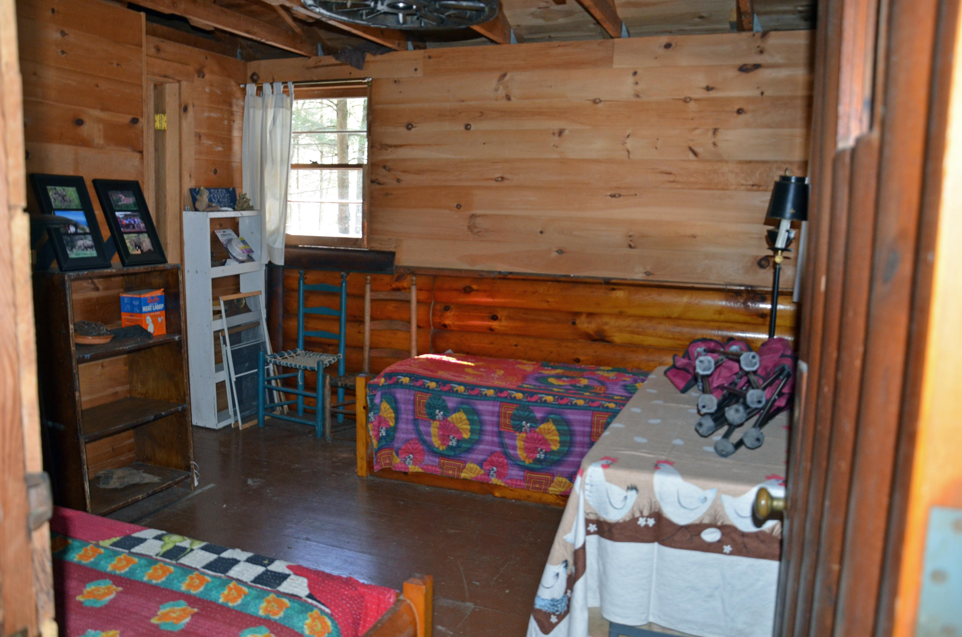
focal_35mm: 27
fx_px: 720
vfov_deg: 47.7
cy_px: 318
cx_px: 481
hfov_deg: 67.5
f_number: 3.5
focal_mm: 18
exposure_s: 1/60
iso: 800
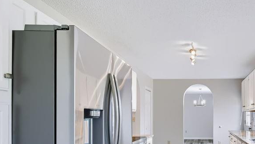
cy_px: 109
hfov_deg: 68.1
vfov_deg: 42.9
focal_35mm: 26
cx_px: 185
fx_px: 176
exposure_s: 1/10
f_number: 8
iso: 640
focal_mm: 14
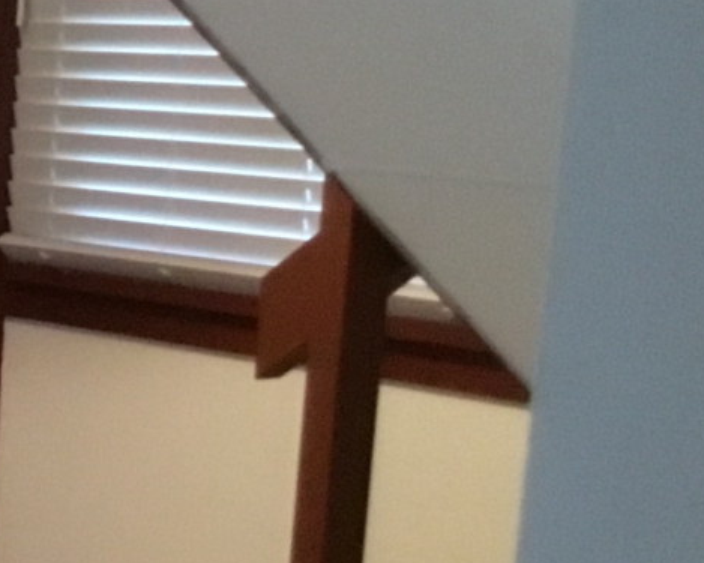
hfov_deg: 13.4
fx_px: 2583
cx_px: -692
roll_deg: -1.2
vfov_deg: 12.4
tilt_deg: -9.5
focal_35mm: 124
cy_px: 464
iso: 320
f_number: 2.4
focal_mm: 3.3
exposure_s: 1/17
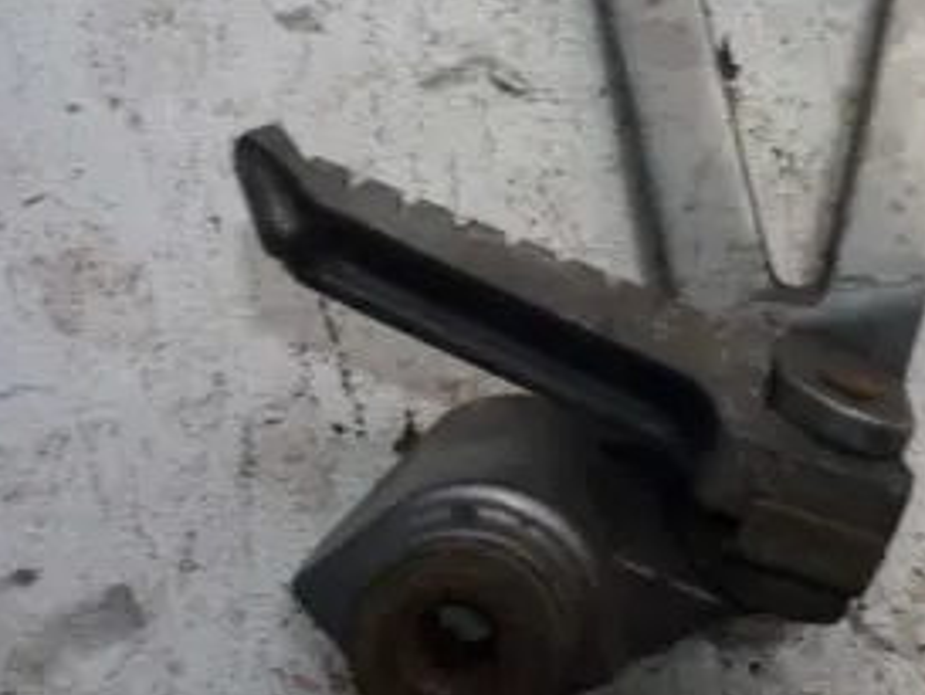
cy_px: 247
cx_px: 695
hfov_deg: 32.6
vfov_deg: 25.2
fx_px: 1551
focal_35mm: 58
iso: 125
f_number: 2.8
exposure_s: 1/30
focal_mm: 5.5
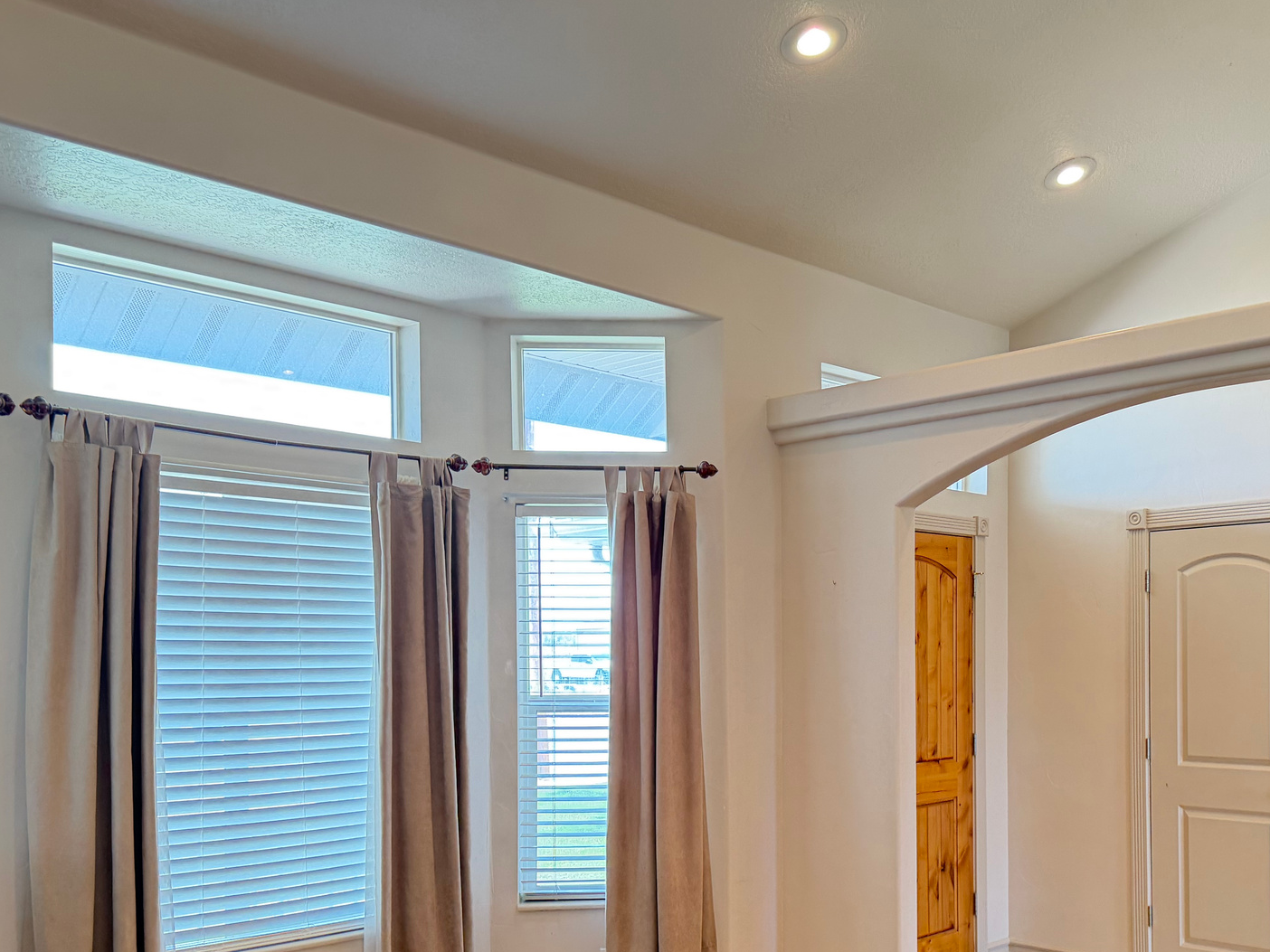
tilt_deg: -0.4
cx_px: 808
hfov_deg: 52.0
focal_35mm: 35
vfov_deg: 39.9
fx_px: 1284
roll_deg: +0.4
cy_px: 682
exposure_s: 1/60
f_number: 1.78
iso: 250
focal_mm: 6.76
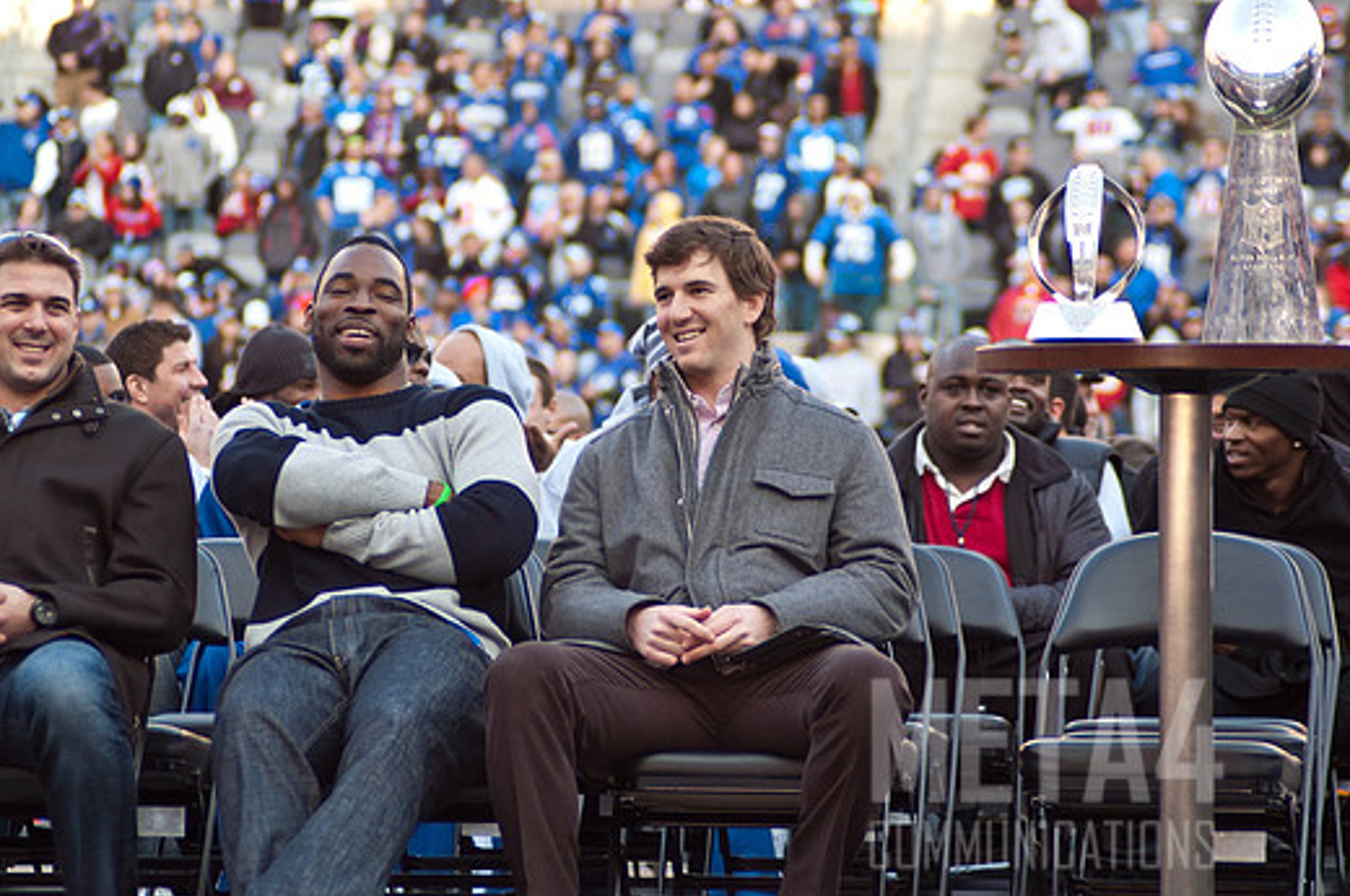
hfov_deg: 9.0
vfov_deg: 6.0
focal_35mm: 228
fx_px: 8537
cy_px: 443
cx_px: 613
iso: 320
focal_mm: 130
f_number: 4.2
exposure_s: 1/160
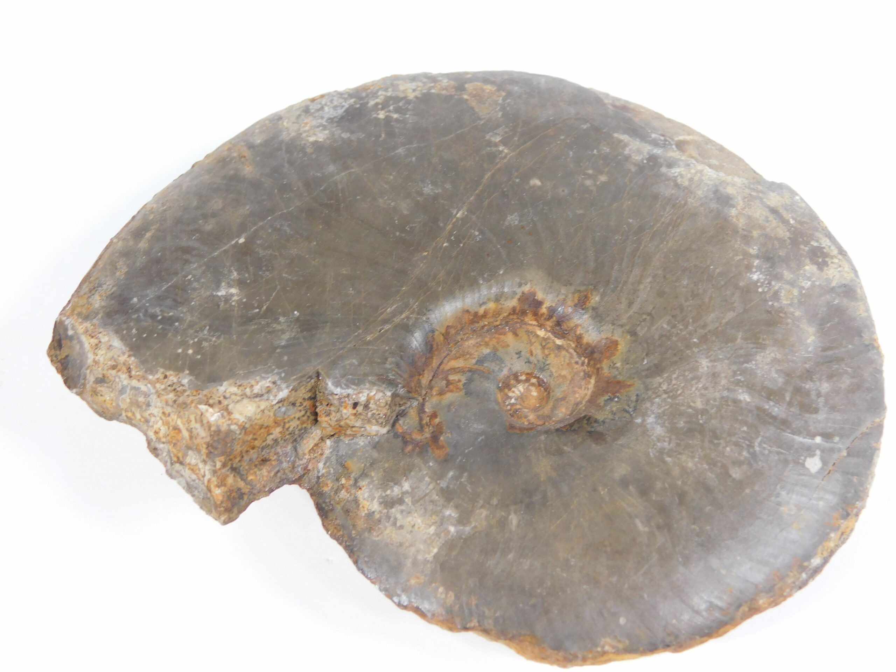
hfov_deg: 24.4
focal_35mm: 80
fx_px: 2071
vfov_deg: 18.4
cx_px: 448
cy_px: 336
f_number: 4.4
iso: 125
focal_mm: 14.2
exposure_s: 1/50
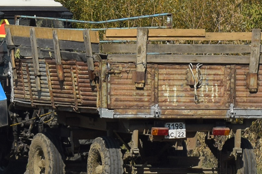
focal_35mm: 199
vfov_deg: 6.9
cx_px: 76
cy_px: 45
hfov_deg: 10.3
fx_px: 1449
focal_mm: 55
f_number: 6.3
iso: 100
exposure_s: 1/800
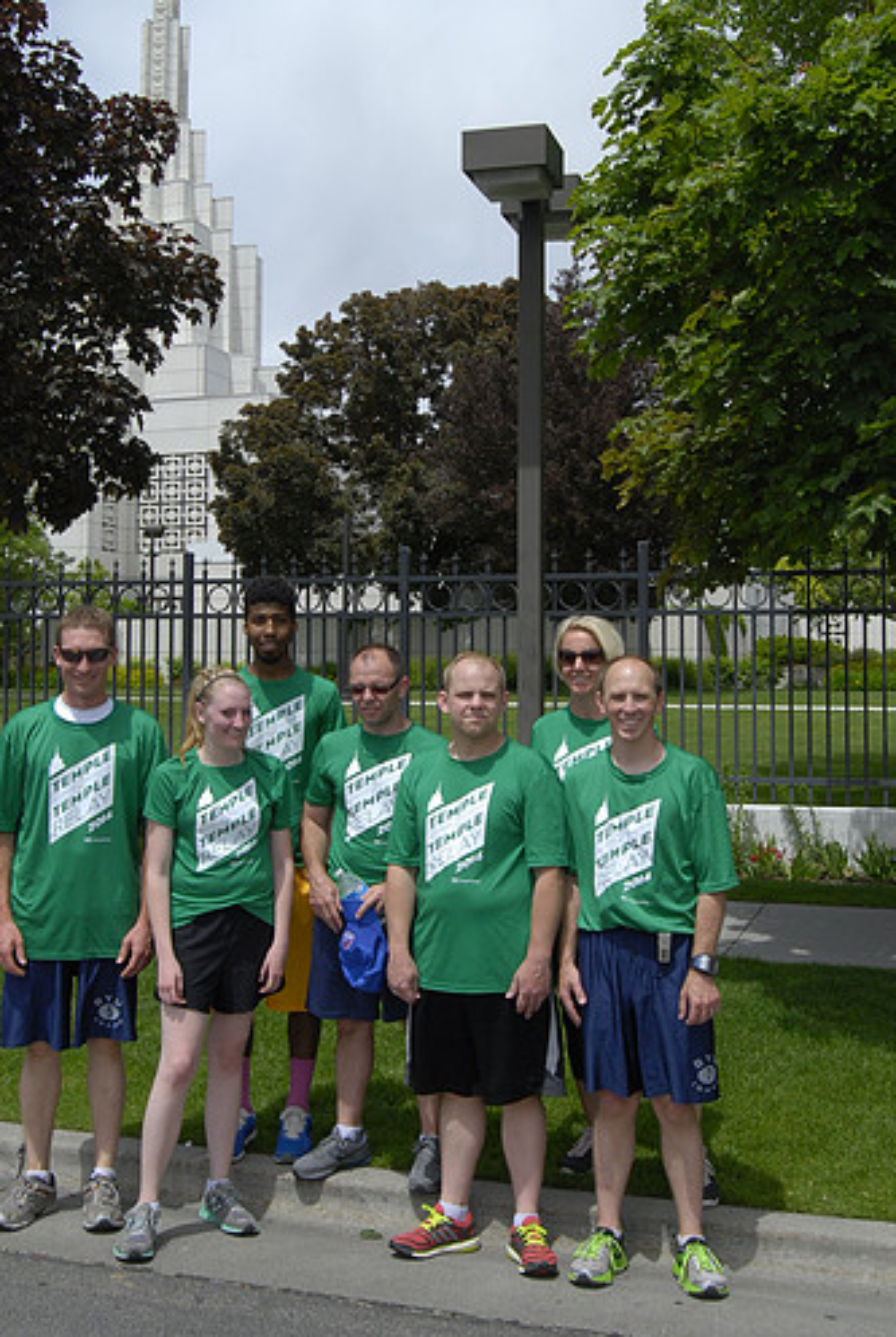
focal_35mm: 42
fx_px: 1562
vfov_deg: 46.3
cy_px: 595
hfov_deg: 32.0
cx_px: 439
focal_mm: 24
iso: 400
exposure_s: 1/800
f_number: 10
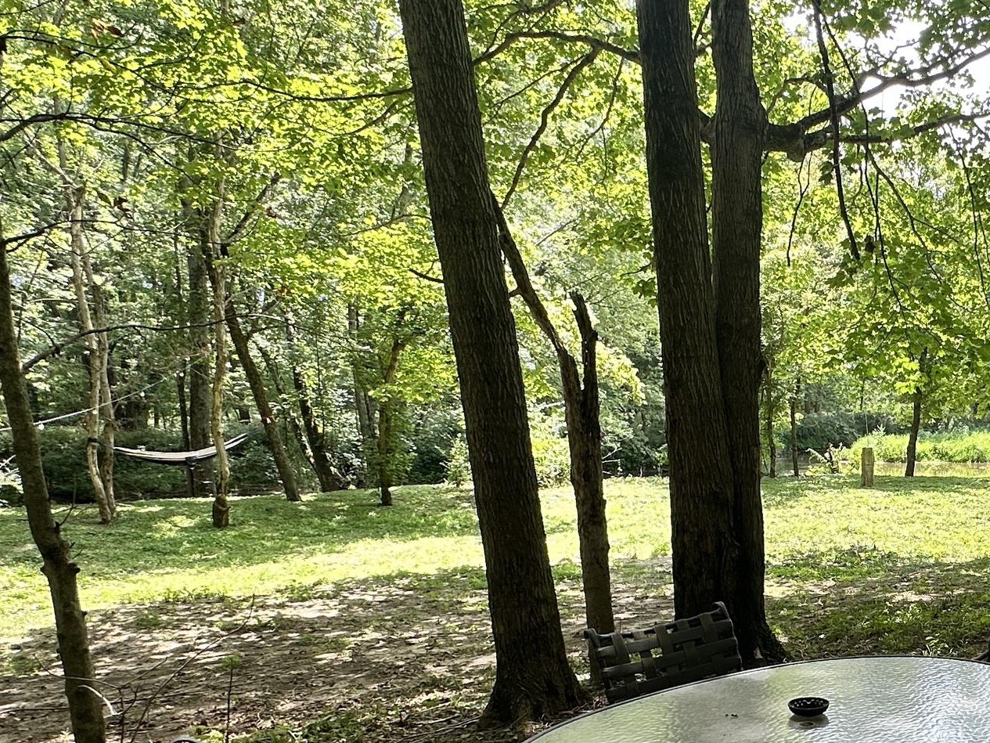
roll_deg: +0.1
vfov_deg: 40.4
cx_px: 919
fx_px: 972
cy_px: 570
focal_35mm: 34
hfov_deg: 47.6
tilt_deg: -10.8
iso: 40
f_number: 2.2
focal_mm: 2.22
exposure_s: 1/231
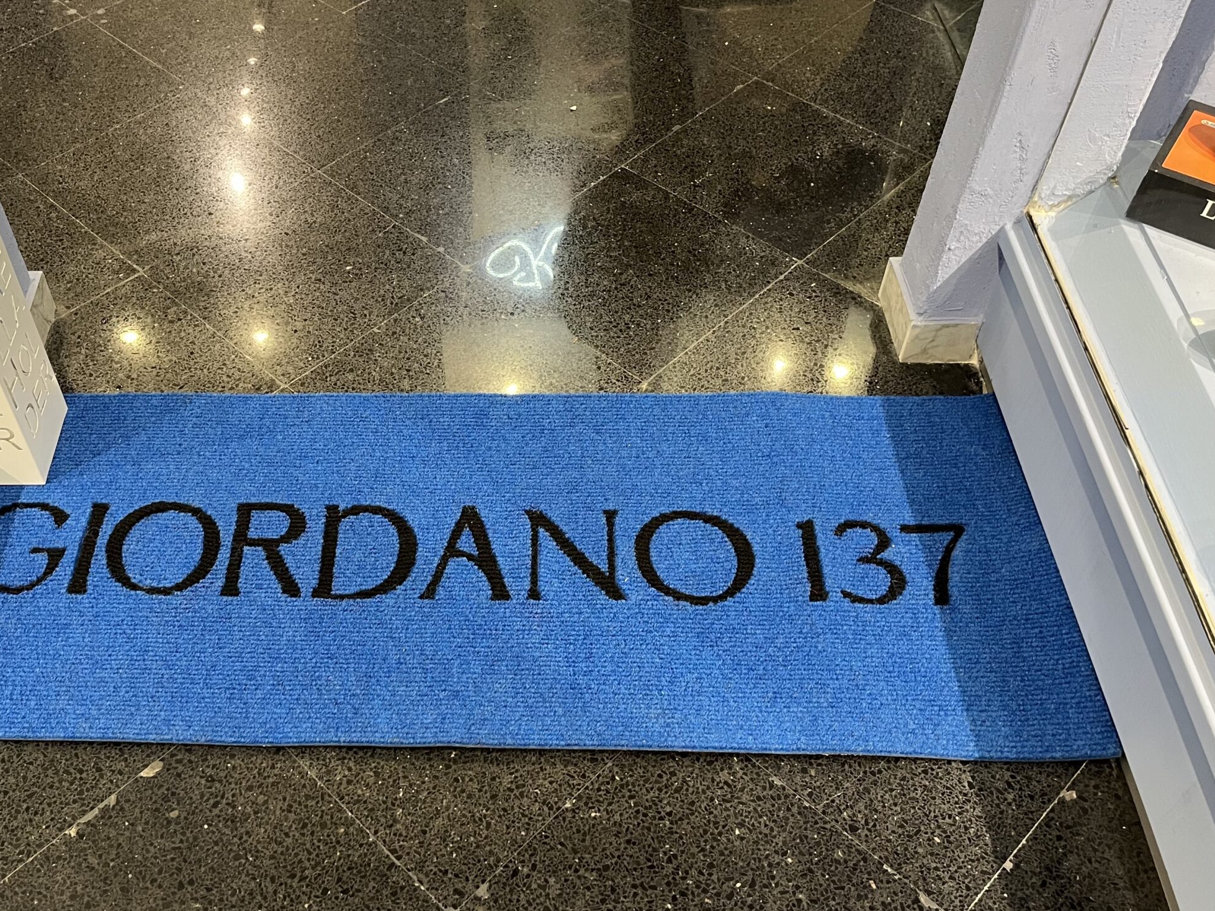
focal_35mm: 34
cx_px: 464
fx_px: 1193
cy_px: 518
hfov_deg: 53.4
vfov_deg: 41.7
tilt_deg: -50.4
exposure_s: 1/50
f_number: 1.6
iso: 250
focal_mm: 5.1
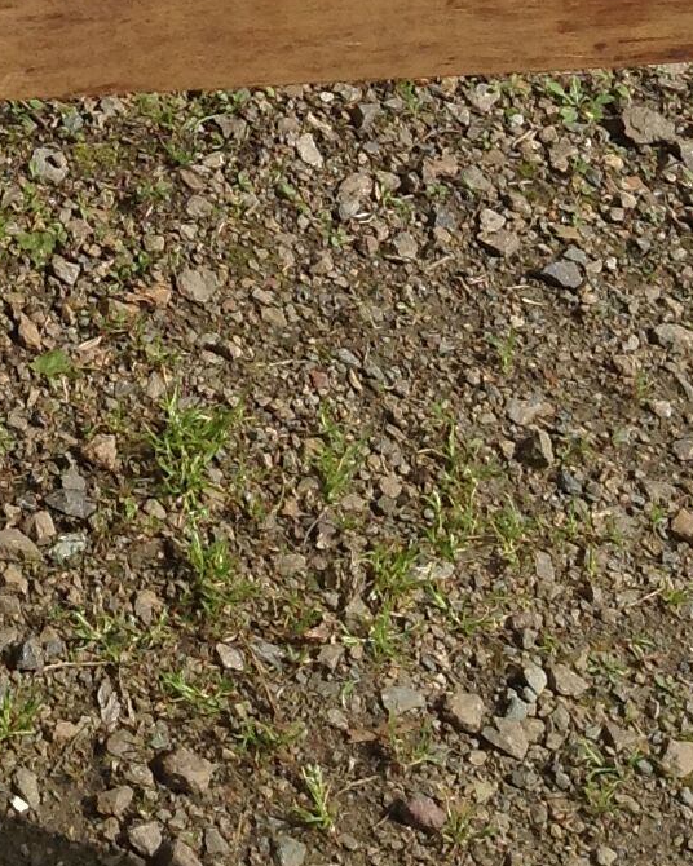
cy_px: -615
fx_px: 3384
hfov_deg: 11.4
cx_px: -231
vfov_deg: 13.3
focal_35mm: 132
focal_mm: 4.28
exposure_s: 1/2016
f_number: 2.4
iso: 50
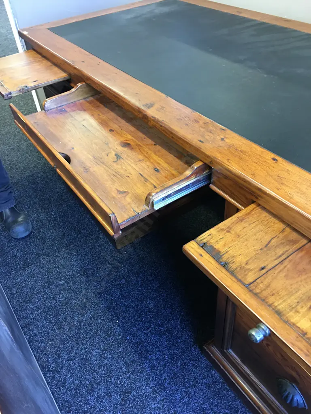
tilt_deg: -40.2
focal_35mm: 29
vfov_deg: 61.7
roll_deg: +3.8
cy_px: 207
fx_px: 347
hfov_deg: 48.2
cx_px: 156
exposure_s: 1/10
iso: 100
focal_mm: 4.15
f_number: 2.2
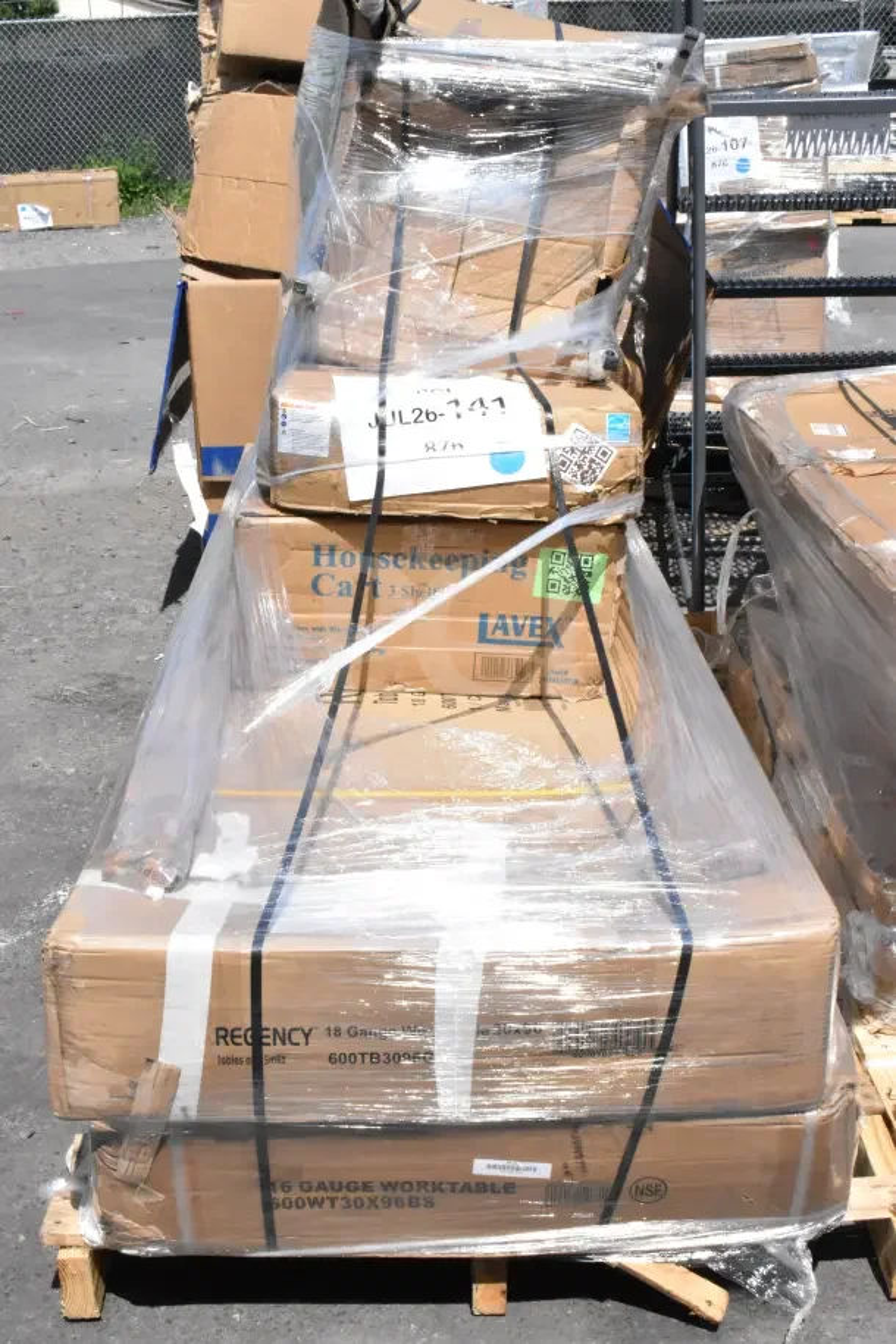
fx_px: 1680
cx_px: 448
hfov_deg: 29.9
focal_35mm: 45
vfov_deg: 43.6
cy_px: 672
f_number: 22
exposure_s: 1/2000
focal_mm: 30
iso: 6400
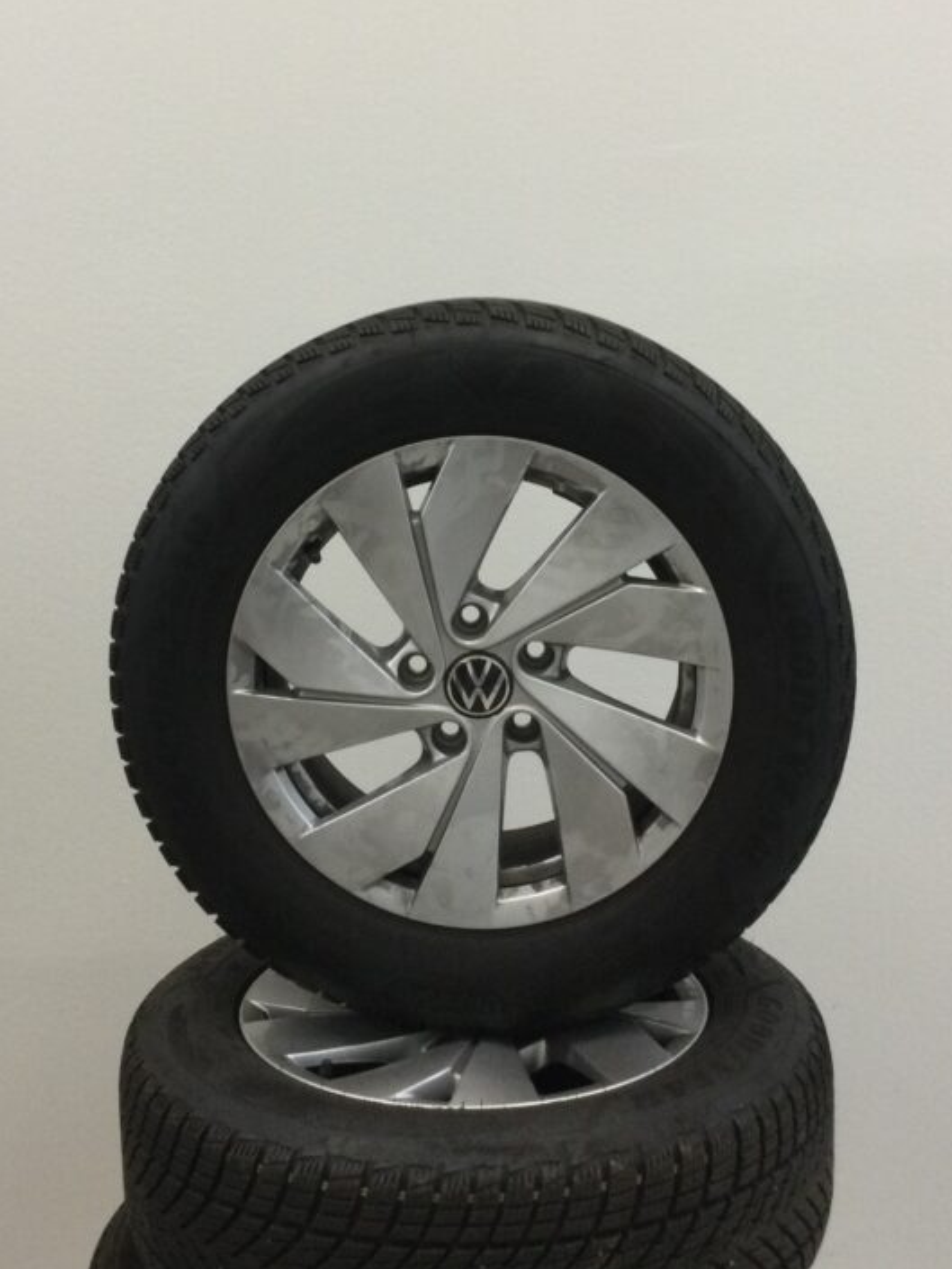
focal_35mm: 45
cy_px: 536
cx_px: 446
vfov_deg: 42.0
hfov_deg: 32.2
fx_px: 1650
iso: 100
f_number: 2.4
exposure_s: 1/33
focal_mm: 3.3
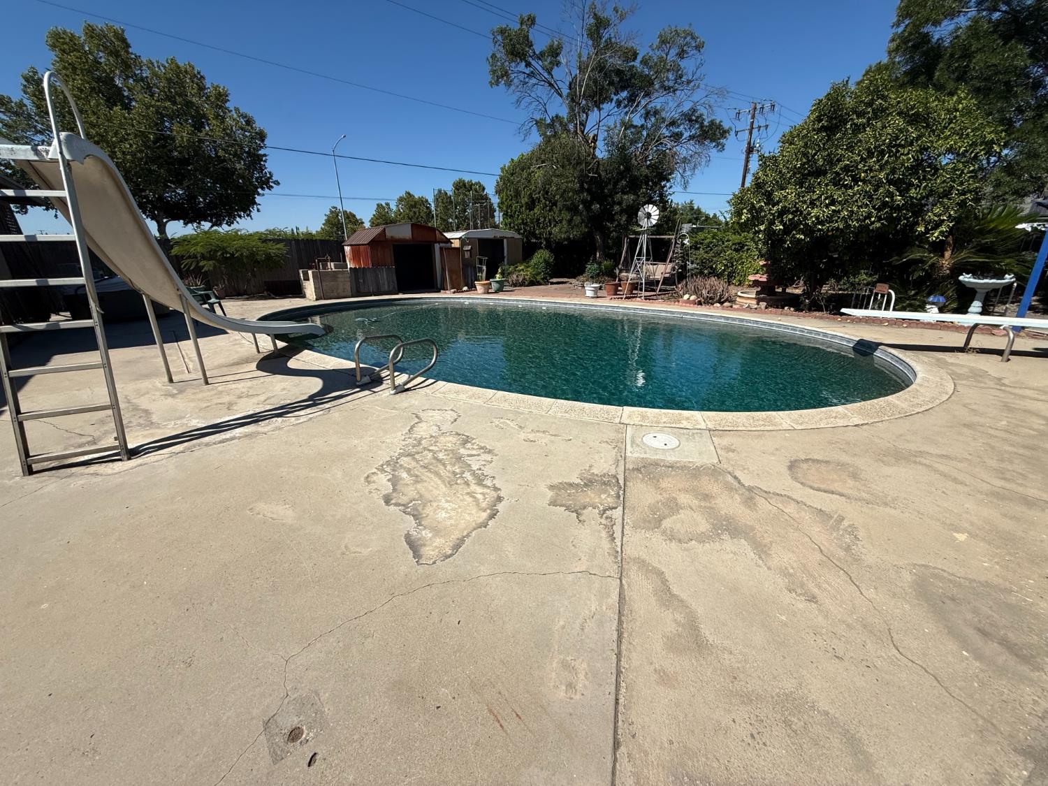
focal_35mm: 14
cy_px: 393
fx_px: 424
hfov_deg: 102.1
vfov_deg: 85.7
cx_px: 524
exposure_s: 1/3460
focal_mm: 2.22
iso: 50
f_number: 2.2
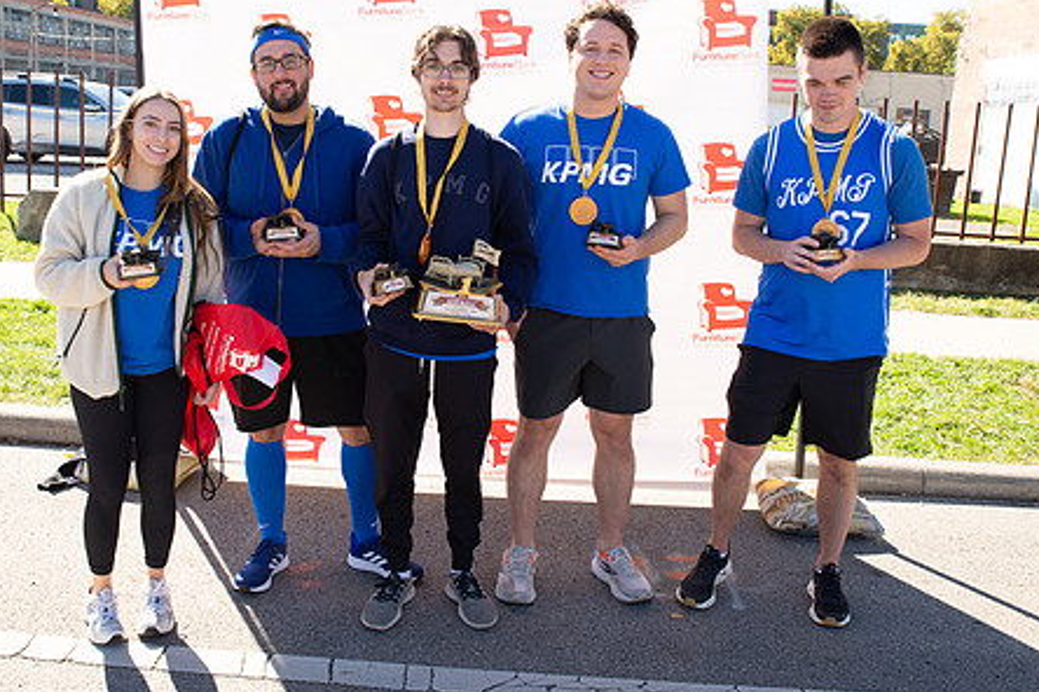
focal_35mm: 34
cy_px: 286
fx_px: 981
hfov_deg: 55.7
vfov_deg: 38.8
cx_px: 477
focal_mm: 26
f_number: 9
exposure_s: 1/250
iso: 500
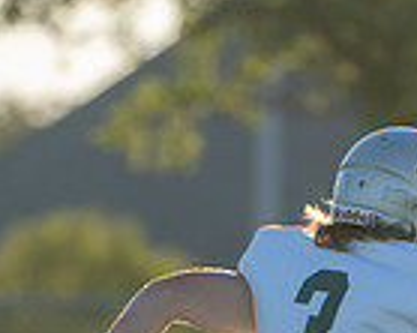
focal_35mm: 1601
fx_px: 19745
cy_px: 547
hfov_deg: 1.2
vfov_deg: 1.0
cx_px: 167
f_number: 5.6
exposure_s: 1/1250
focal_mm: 364
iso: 500
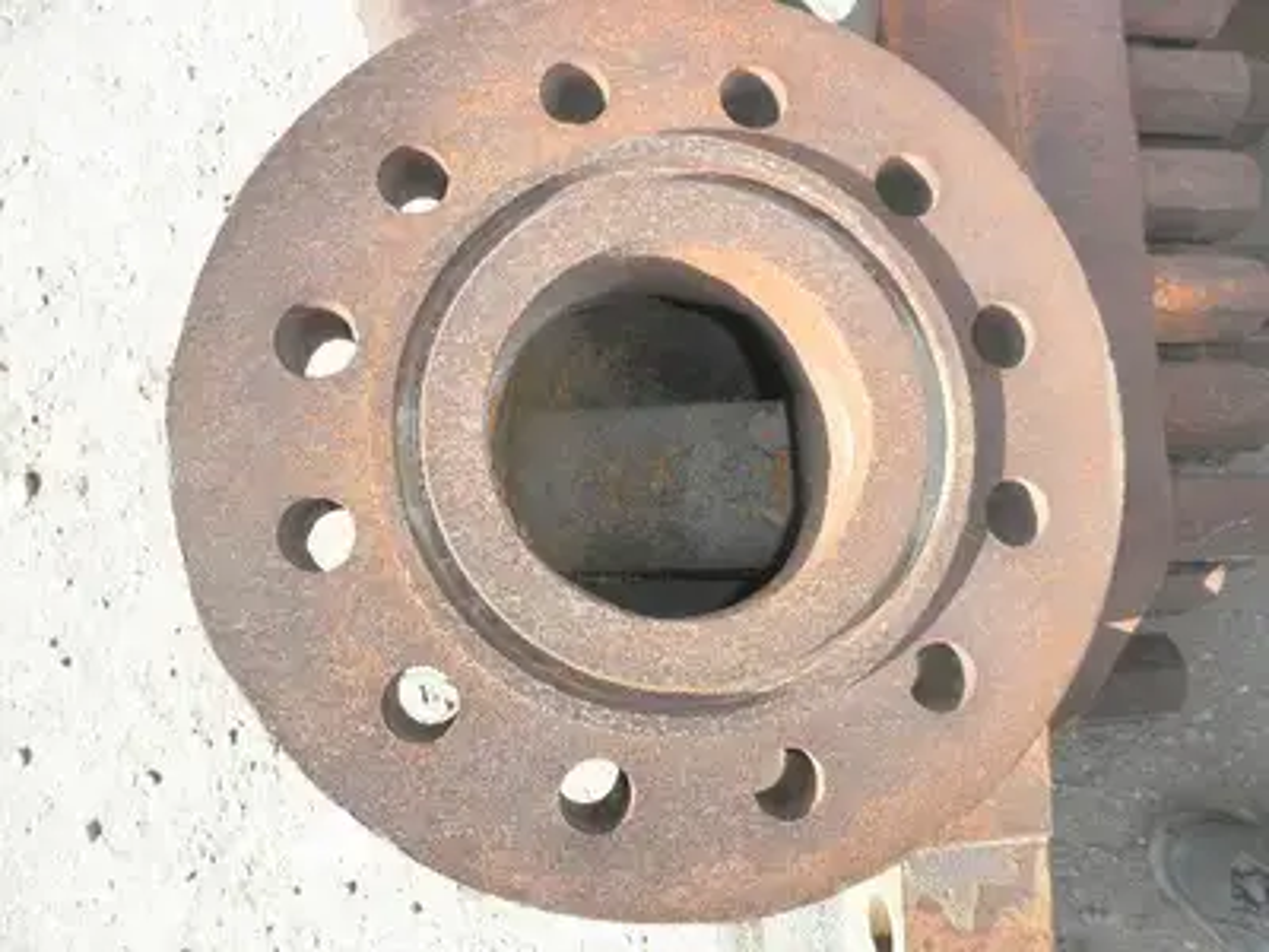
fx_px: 1026
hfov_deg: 63.4
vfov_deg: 49.7
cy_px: 476
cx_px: 634
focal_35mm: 28
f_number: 3
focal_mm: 5
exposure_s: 1/250
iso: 64
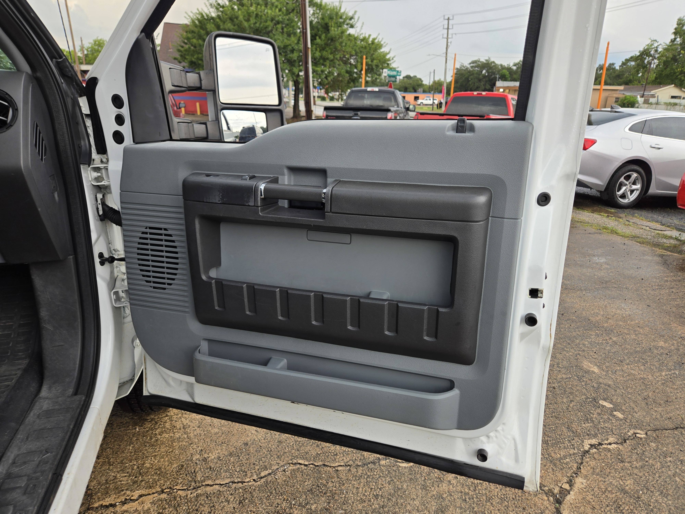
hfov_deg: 73.9
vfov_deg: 58.9
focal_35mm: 23
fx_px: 455
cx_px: 342
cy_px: 257
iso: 25
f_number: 1.8
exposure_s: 1/180
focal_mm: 5.4
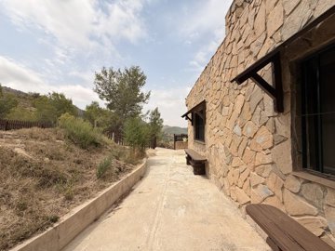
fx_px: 135
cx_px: 168
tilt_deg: +2.0
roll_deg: +0.7
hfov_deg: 102.1
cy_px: 126
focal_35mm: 14
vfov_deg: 85.7
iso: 20
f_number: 2.2
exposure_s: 1/1125
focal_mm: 2.22
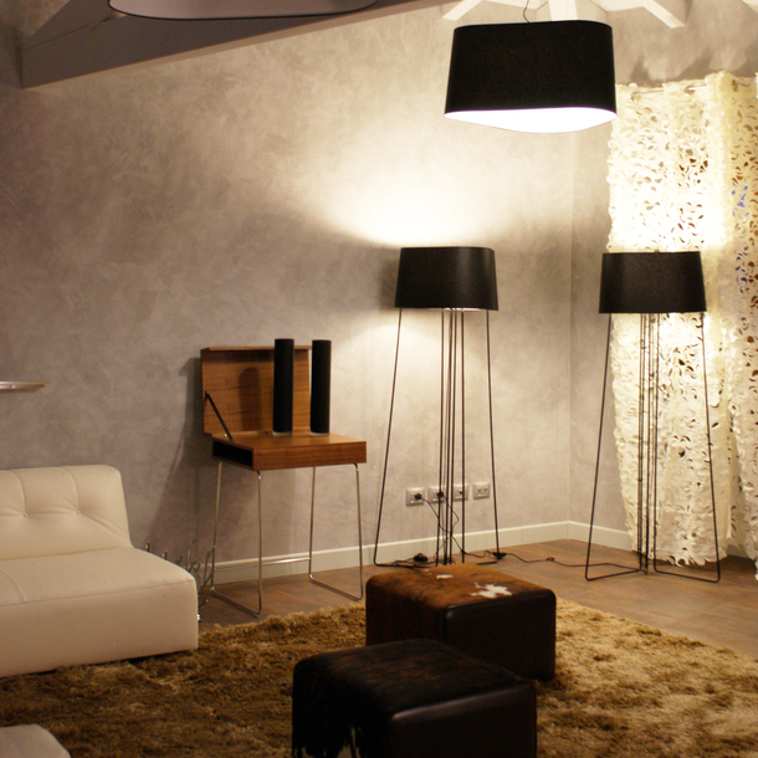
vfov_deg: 33.9
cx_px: 381
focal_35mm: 50
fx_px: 1239
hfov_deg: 34.0
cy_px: 289
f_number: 4.5
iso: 400
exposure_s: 1/10
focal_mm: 26
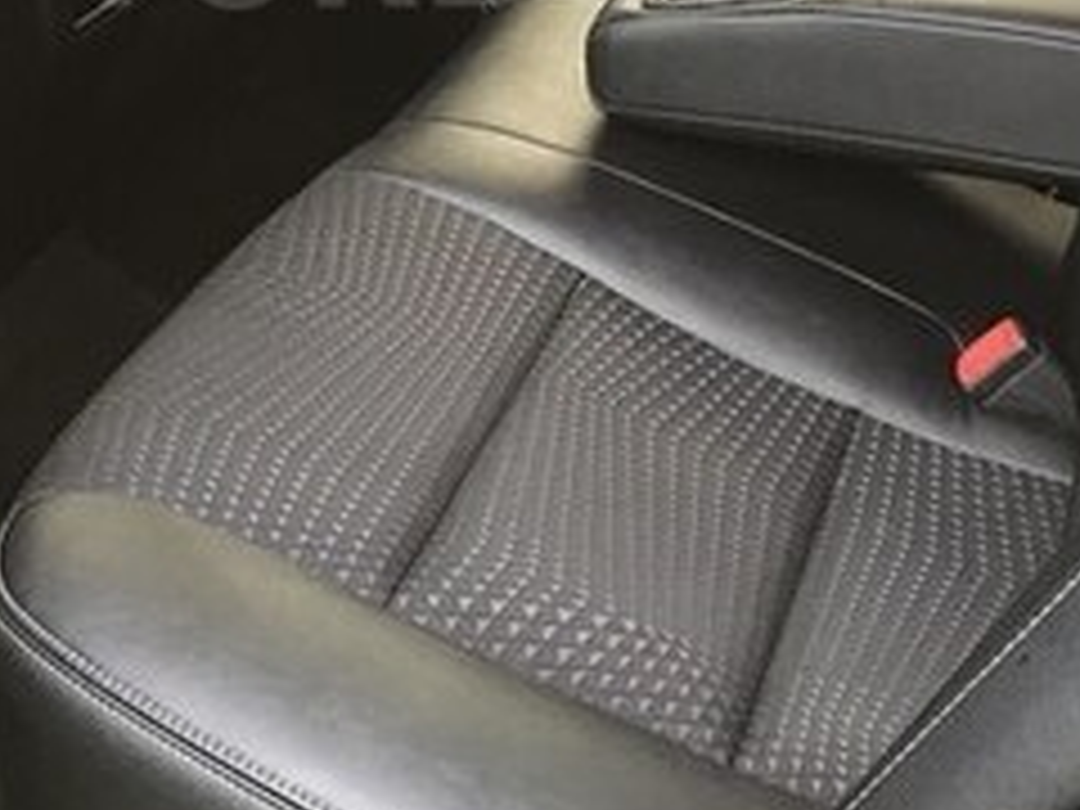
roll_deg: -1.0
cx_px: 526
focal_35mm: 77
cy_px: -61
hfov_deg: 25.3
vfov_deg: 18.5
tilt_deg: -18.0
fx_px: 2402
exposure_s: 1/33
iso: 25
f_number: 1.8
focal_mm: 3.99
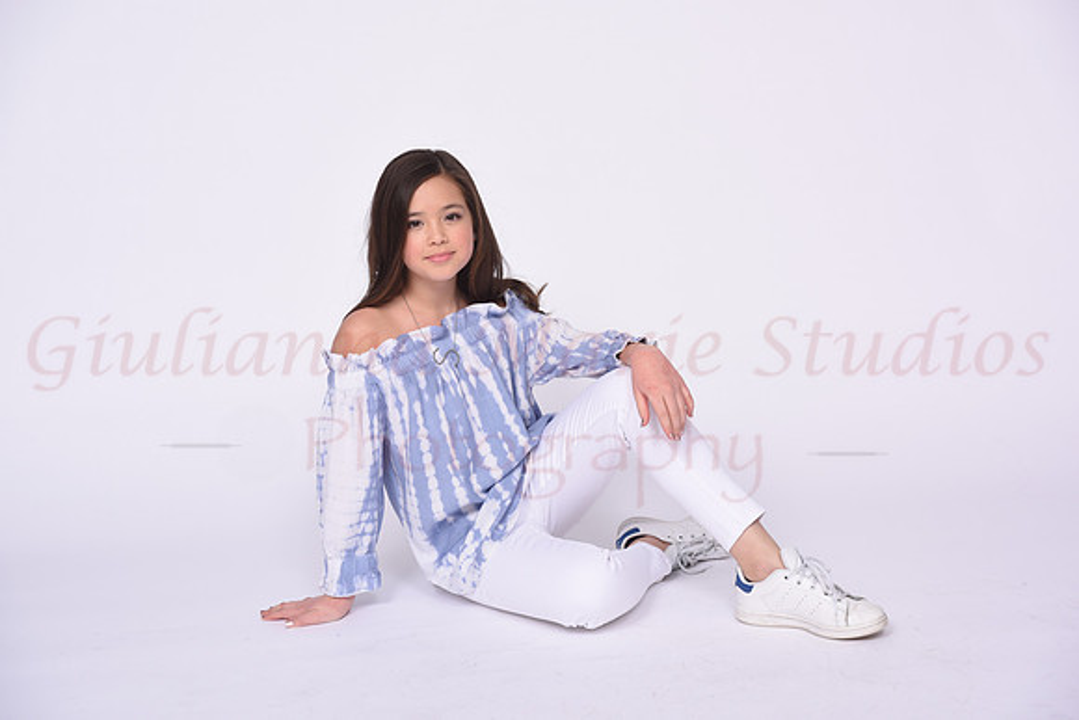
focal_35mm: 48
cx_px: 540
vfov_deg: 28.1
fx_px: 1439
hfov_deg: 41.1
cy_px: 360
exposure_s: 1/160
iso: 200
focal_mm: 48
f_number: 10
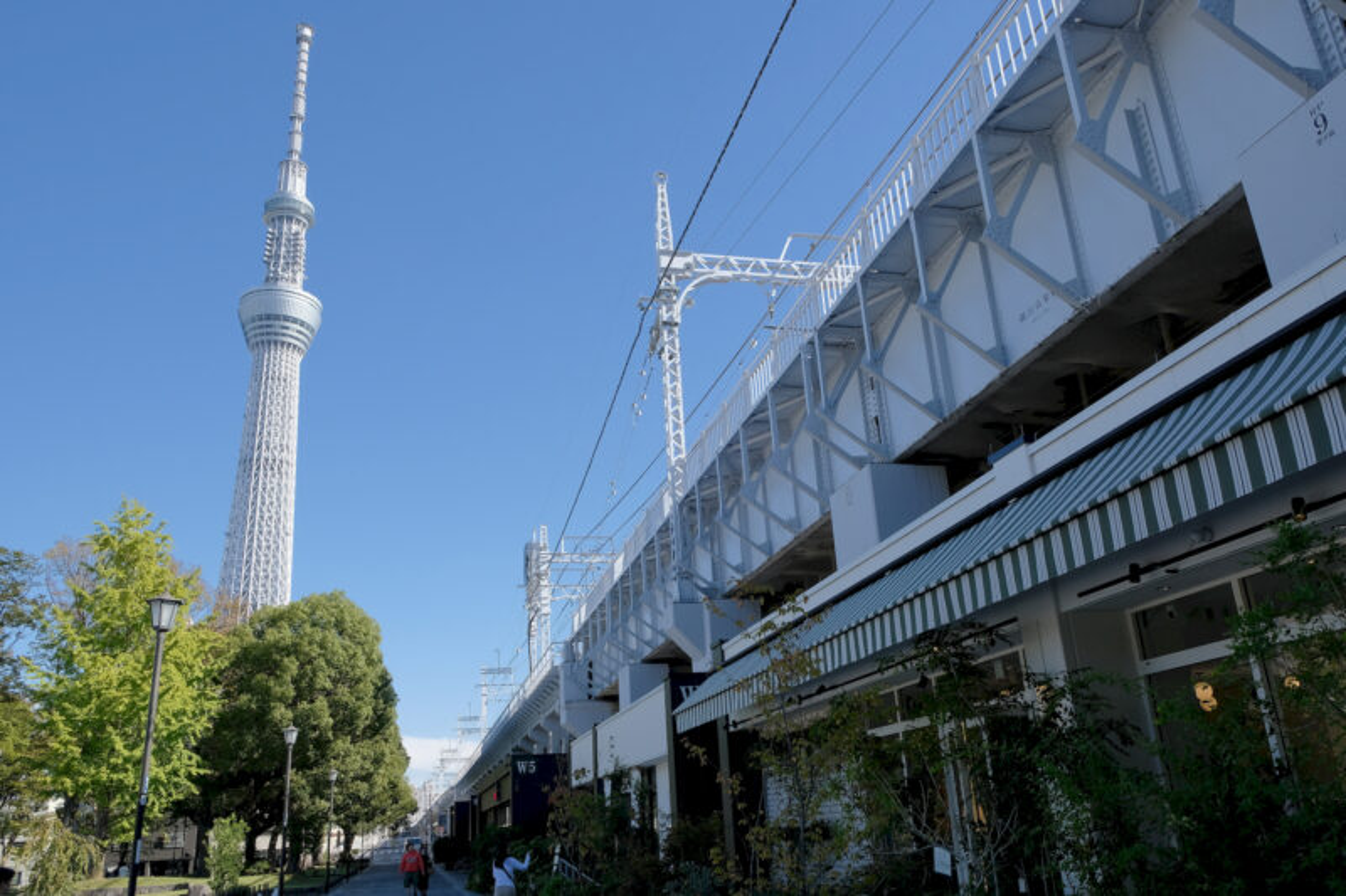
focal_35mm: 27
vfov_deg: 47.9
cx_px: 673
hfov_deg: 67.4
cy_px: 448
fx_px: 1009
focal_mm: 18
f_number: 11
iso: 400
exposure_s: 1/250
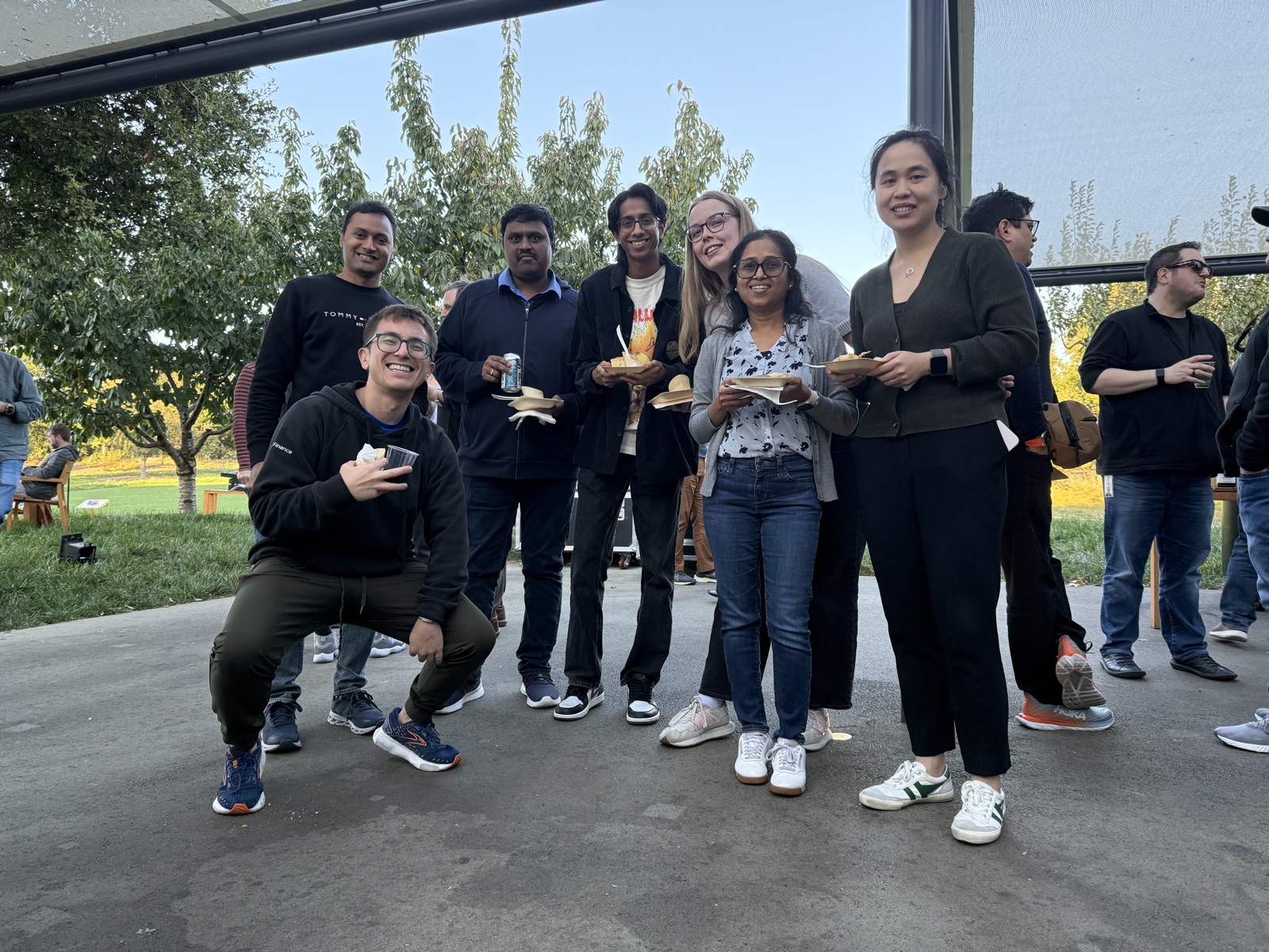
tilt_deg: +1.9
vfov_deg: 56.8
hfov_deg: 71.6
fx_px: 880
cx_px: 634
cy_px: 476
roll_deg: -1.1
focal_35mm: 24
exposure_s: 1/236
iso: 200
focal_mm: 6.76
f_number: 1.78
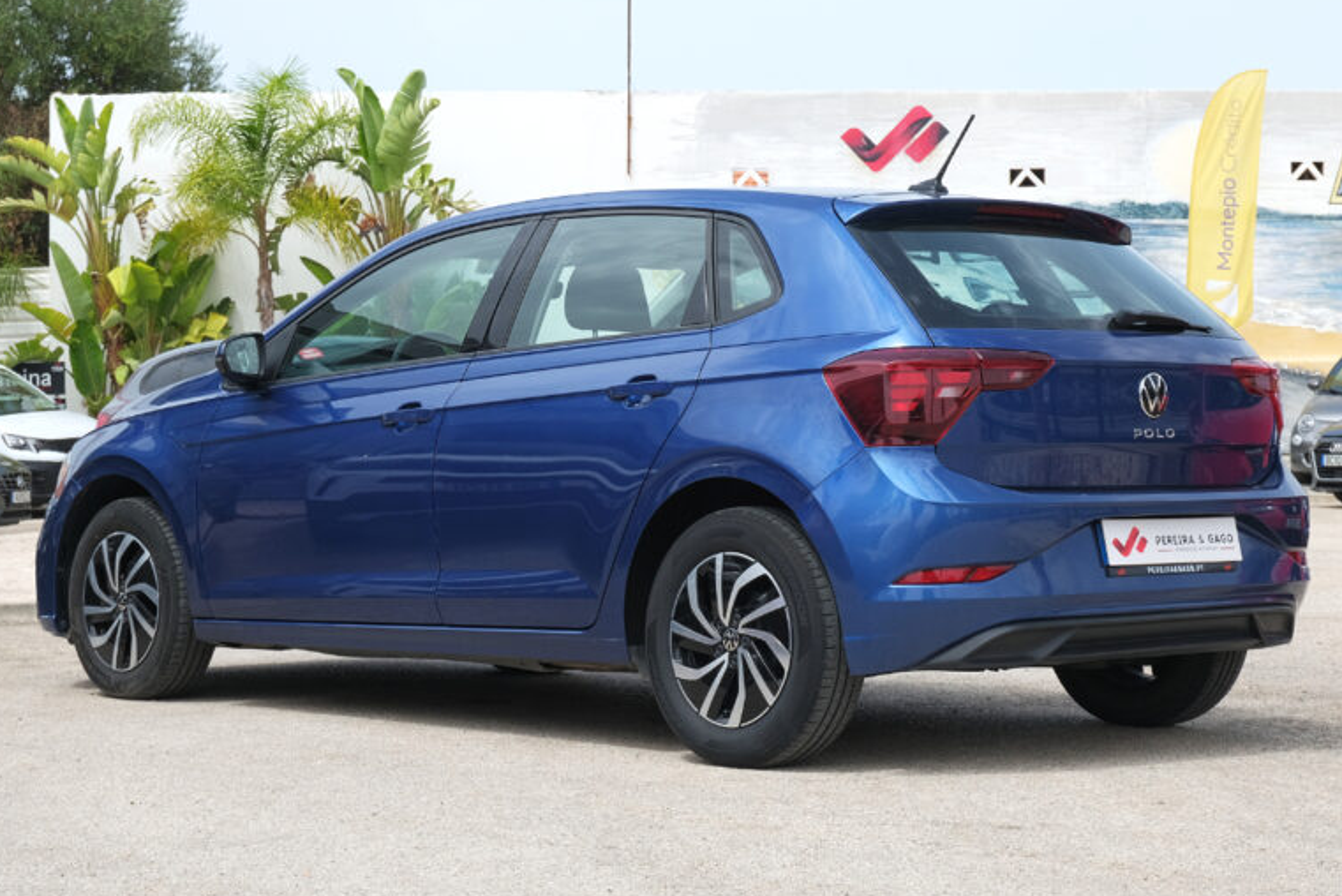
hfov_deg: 26.0
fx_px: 2909
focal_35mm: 78
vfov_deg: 17.5
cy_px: 449
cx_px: 709
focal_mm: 38.5
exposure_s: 1/160
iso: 160
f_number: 9
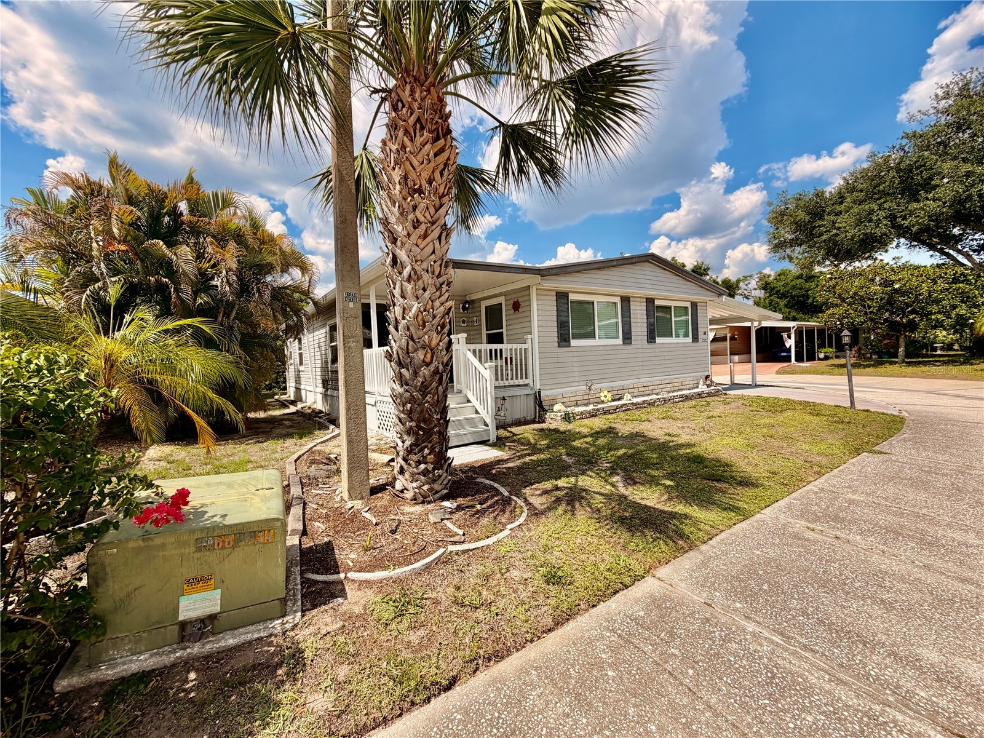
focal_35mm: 14
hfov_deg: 102.1
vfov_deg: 85.7
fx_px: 398
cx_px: 492
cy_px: 369
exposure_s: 1/789
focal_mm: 2.22
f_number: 2.2
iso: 20
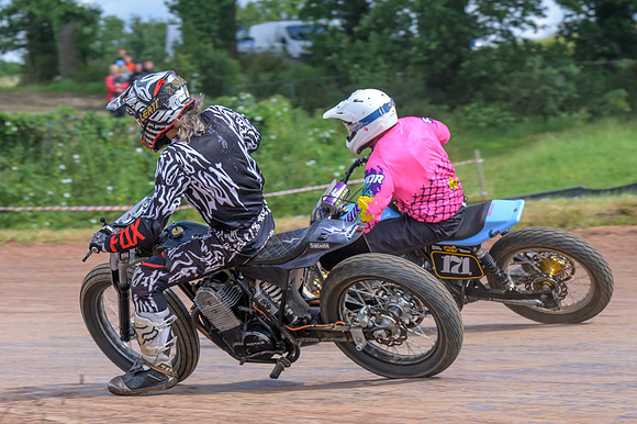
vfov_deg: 7.0
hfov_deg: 10.5
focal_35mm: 196
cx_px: 304
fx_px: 3461
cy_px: 183
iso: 280
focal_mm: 115
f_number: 7.1
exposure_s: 1/400
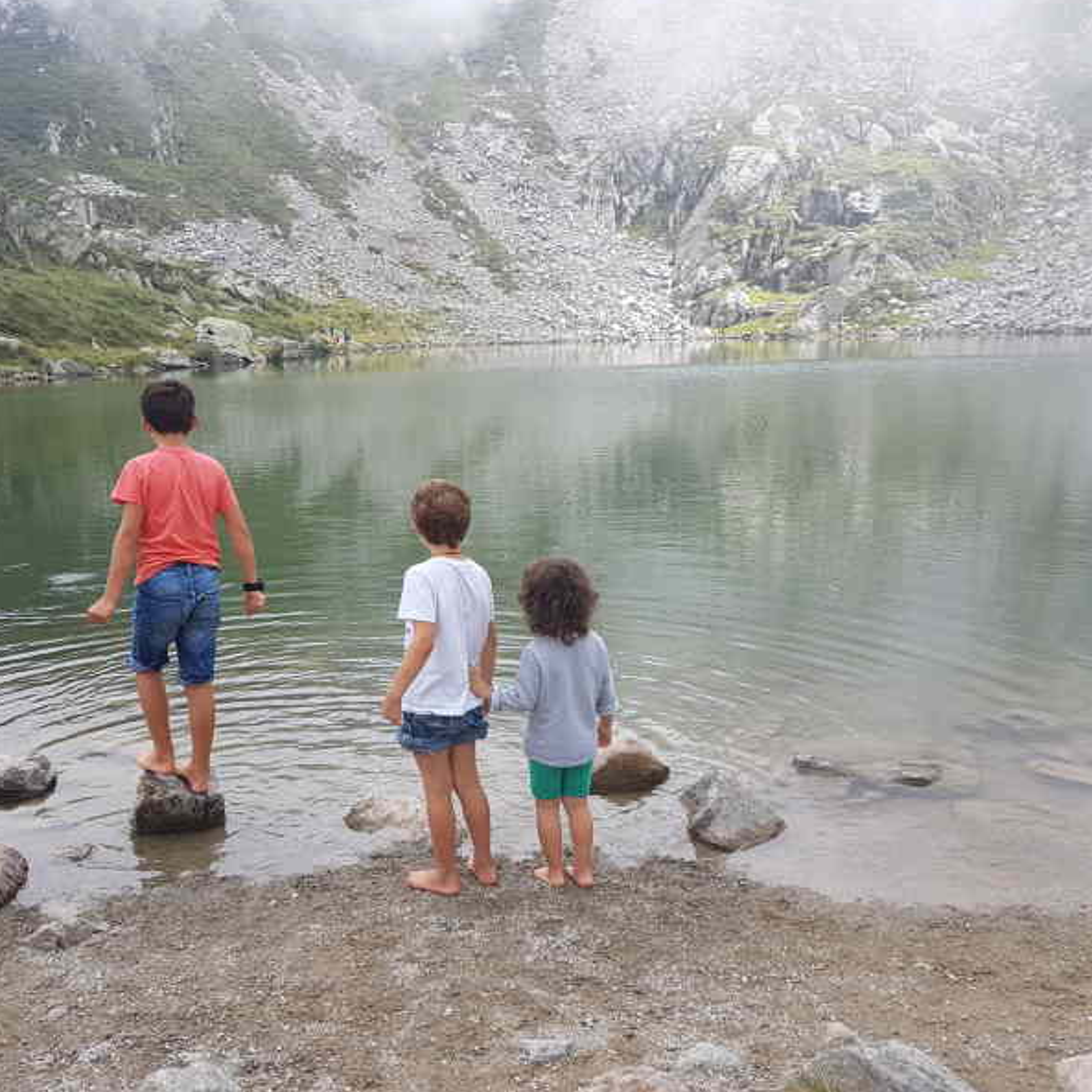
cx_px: 460
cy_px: 541
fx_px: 1106
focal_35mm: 31
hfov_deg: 52.3
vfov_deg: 52.5
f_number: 1.7
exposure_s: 1/453
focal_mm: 4.2
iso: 40
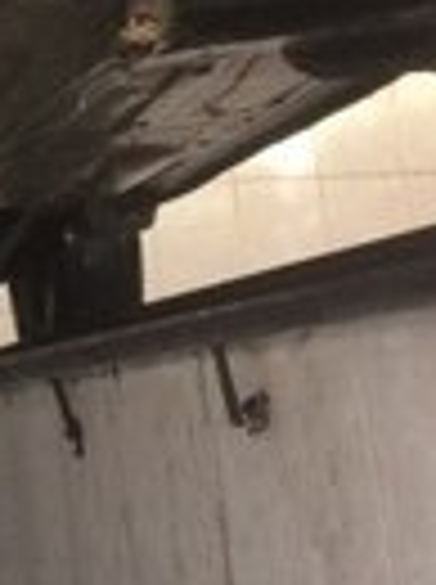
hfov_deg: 12.6
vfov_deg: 16.9
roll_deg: -1.2
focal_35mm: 111
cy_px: -126
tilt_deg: +10.9
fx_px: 1870
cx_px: -225
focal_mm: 4.15
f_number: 2.2
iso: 64
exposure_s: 1/33
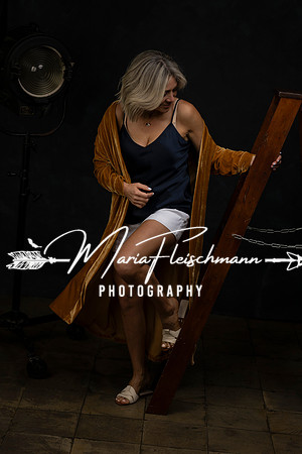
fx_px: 1069
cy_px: 227
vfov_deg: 23.9
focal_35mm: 85
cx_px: 151
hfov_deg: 16.1
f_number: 6.3
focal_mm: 85
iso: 125
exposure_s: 1/200
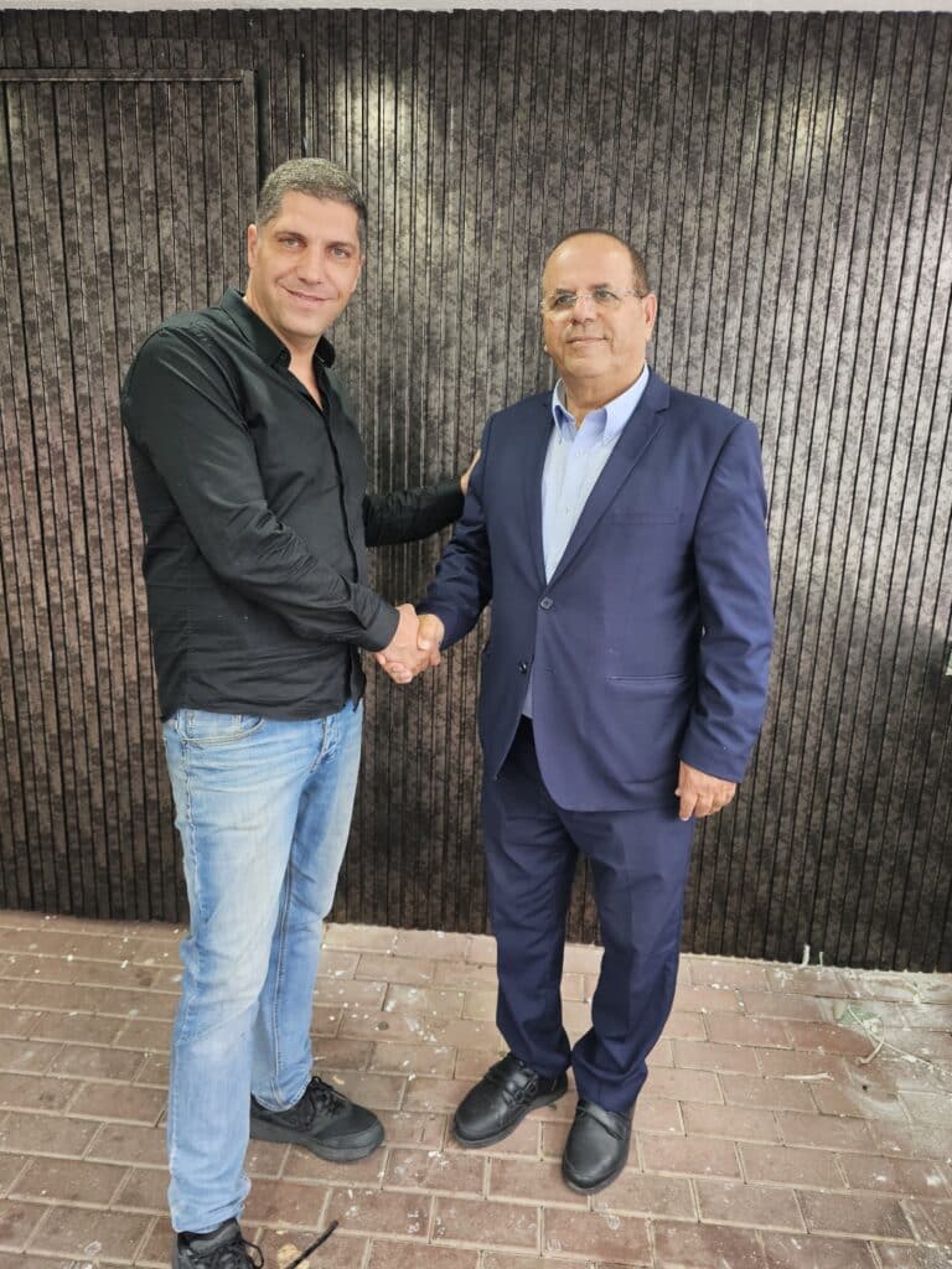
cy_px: 634
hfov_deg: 58.9
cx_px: 476
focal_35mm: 23
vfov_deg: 73.9
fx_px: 843
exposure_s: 1/190
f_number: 1.7
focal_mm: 6.3
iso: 125
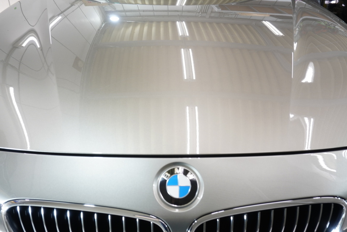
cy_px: 116
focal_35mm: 30
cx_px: 174
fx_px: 289
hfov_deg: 61.9
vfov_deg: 43.7
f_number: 7.1
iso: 250
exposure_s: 1/10
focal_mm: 20
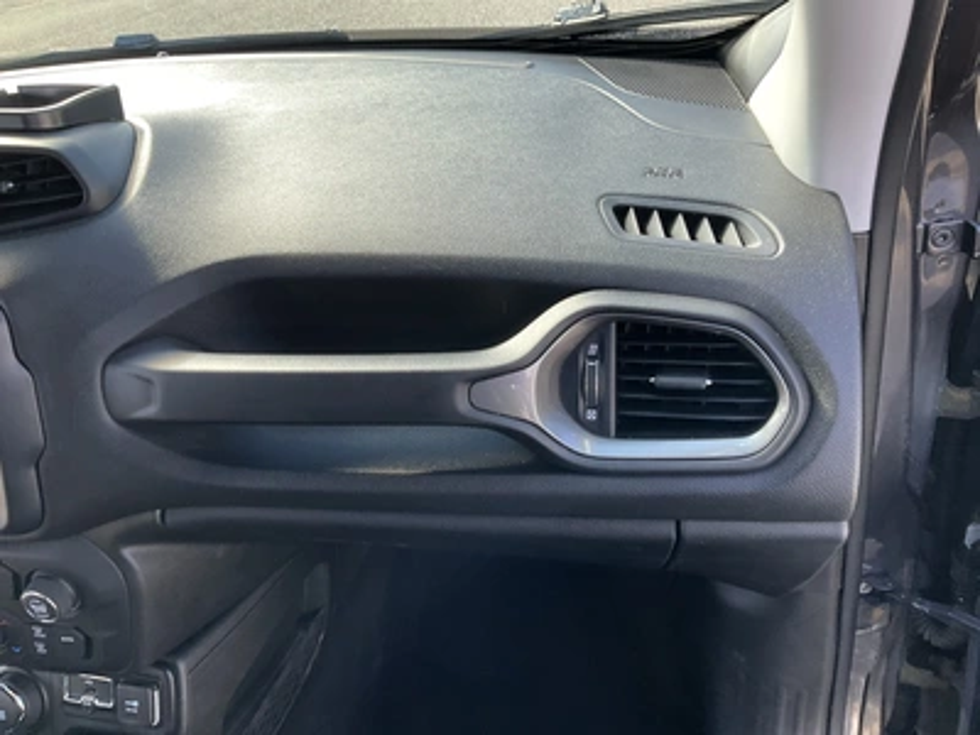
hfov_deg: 61.7
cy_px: 368
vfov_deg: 48.2
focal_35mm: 29
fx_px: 821
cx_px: 490
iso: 32
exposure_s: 1/122
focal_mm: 3
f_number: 1.8
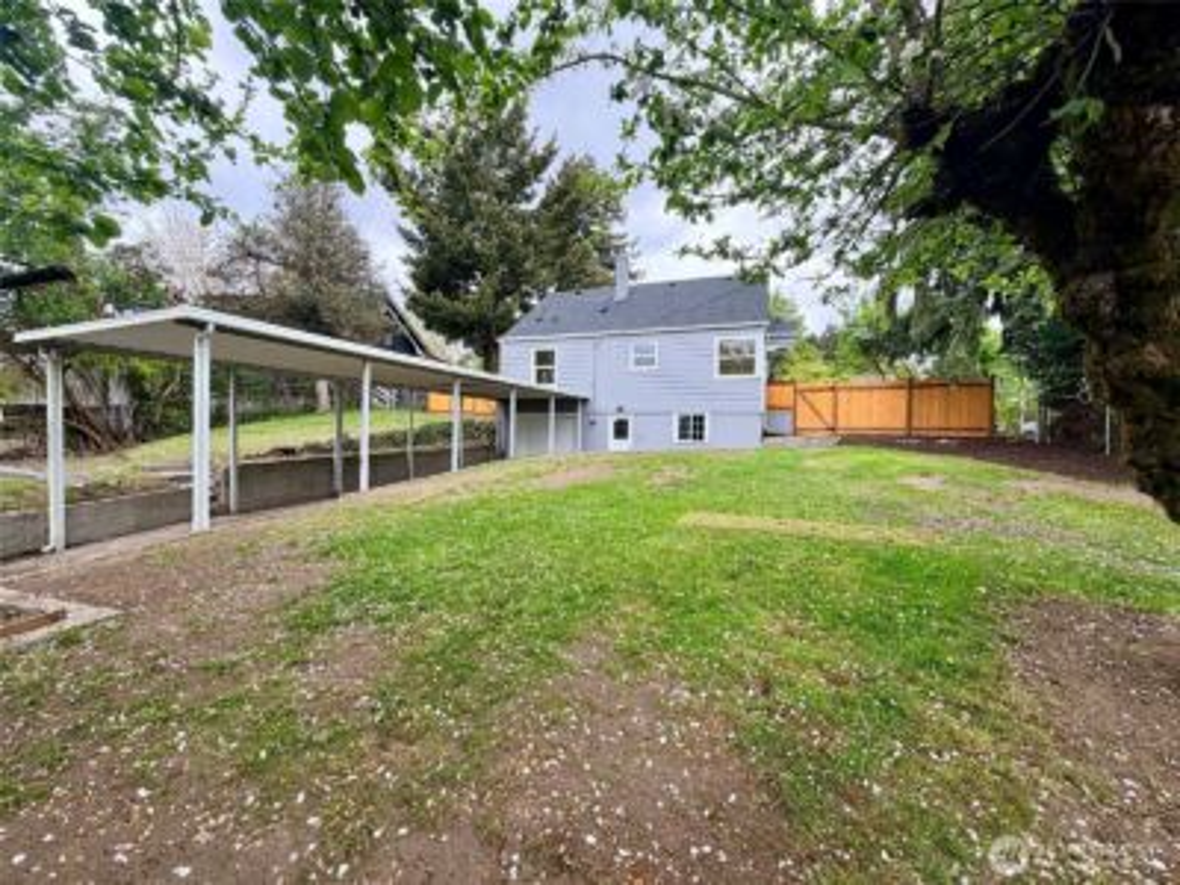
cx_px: 590
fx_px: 477
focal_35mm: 14
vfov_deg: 85.7
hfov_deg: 102.1
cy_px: 442
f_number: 2.2
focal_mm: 2.22
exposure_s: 1/237
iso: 40
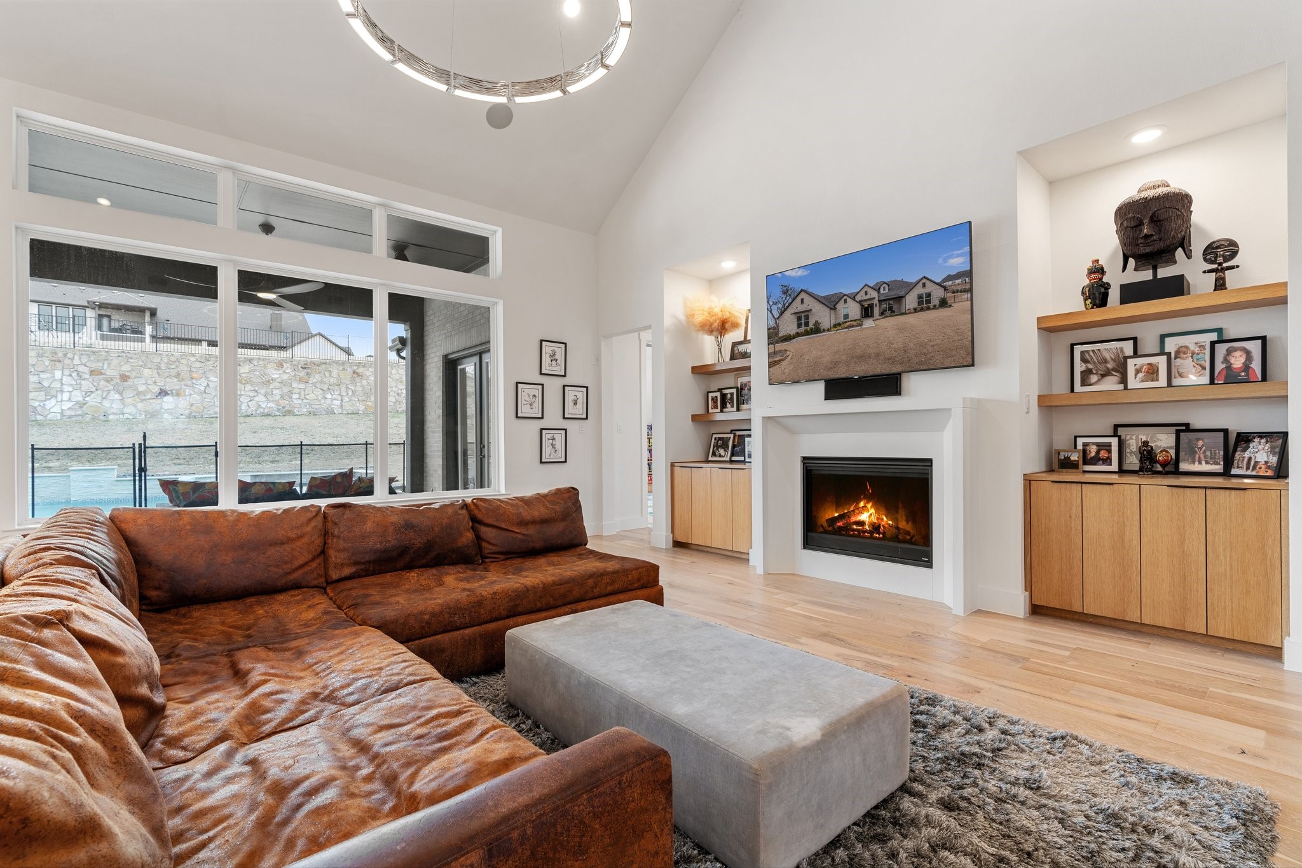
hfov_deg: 96.7
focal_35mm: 16
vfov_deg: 73.7
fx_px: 579
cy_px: 434
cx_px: 651
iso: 320
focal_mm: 16
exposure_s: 1/4
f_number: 8
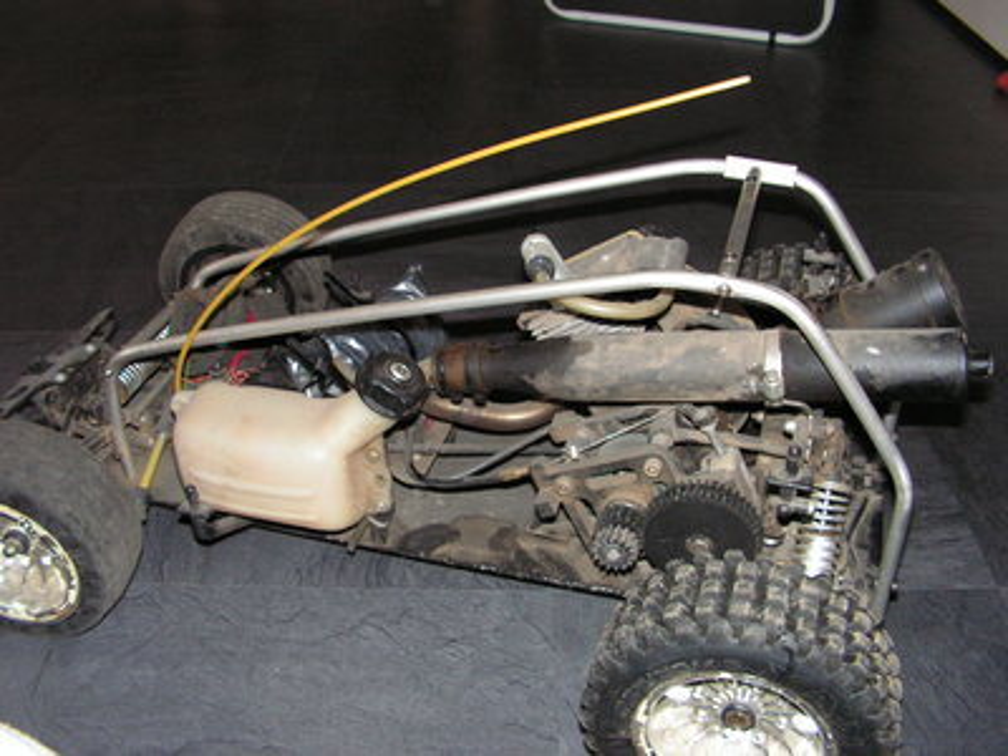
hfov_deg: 51.4
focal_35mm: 36
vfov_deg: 39.7
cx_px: 504
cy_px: 378
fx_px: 1048
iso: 200
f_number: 3.2
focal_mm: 6
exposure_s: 1/40
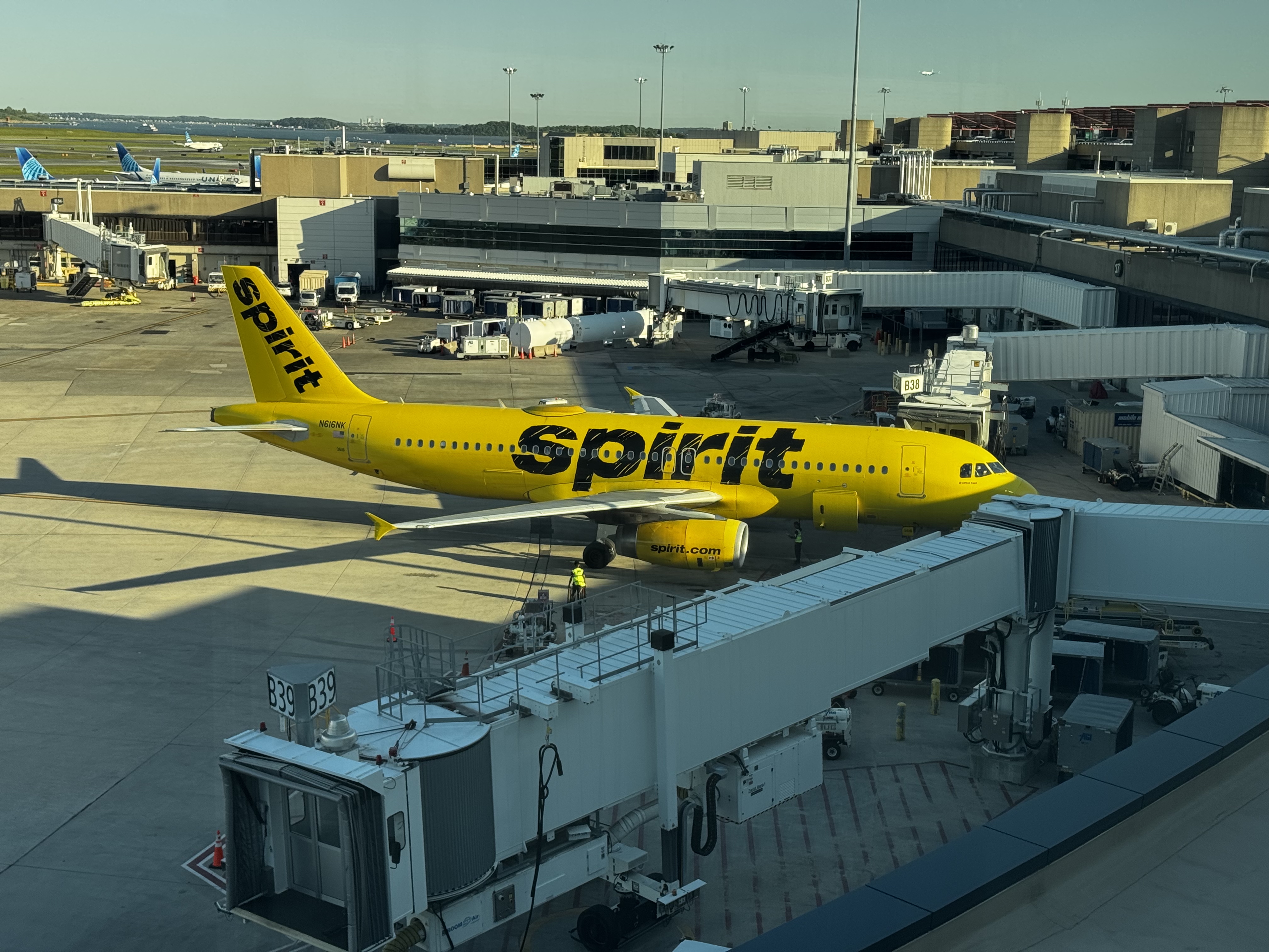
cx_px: 634
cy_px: 476
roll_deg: -1.3
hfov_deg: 39.7
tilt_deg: -11.5
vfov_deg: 30.3
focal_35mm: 48
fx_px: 1760
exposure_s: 1/1287
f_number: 1.78
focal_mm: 6.76
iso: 64
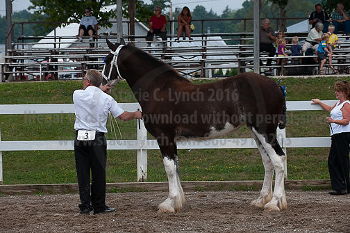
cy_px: 116
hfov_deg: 13.7
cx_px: 175
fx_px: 1457
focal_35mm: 150
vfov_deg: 9.1
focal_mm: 150
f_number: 5.6
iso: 640
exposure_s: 1/1250
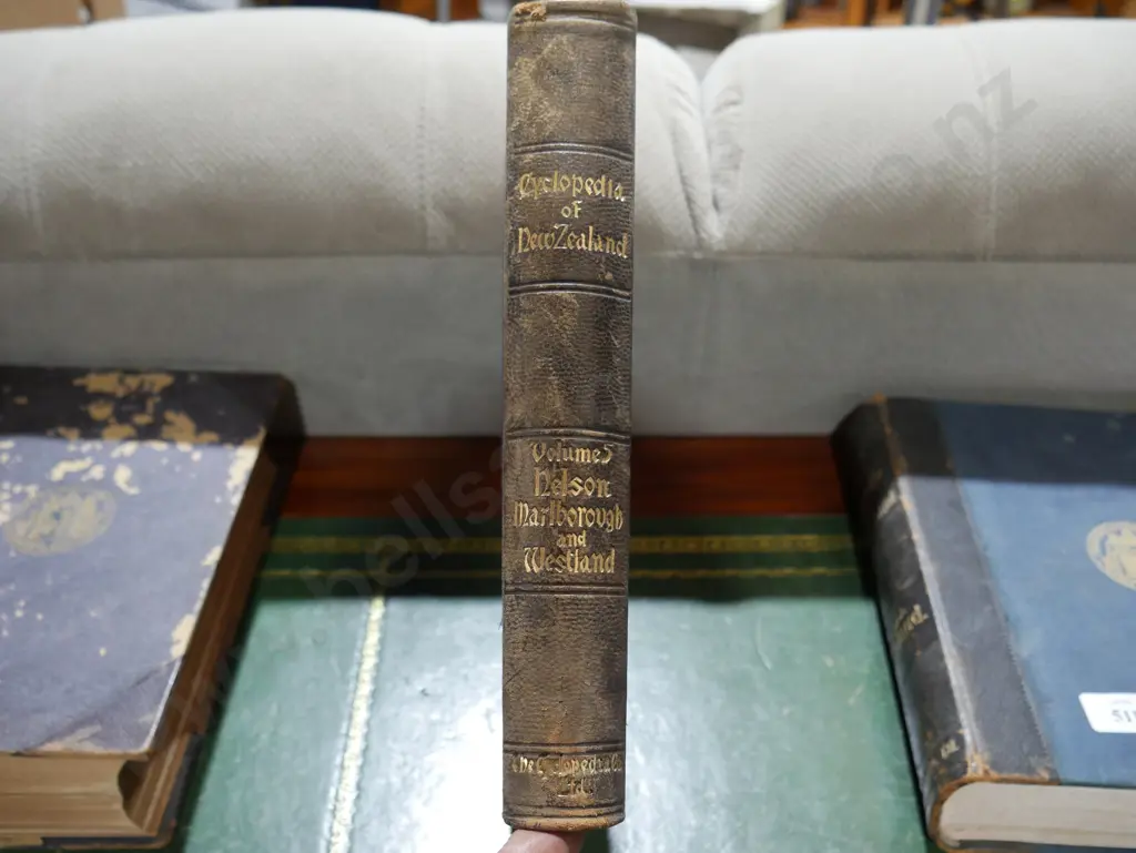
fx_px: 985
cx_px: 568
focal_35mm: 30
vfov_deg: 46.8
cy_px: 426
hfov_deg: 59.9
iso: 500
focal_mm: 15
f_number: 3.6
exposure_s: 1/60
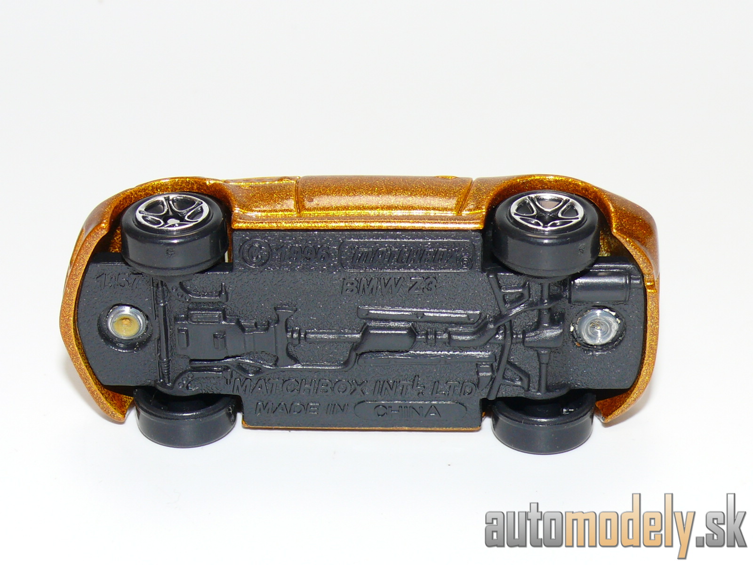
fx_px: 2241
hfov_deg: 19.1
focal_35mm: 103
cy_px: 282
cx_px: 376
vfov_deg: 14.4
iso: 100
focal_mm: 13.5
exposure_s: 1/30
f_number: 4
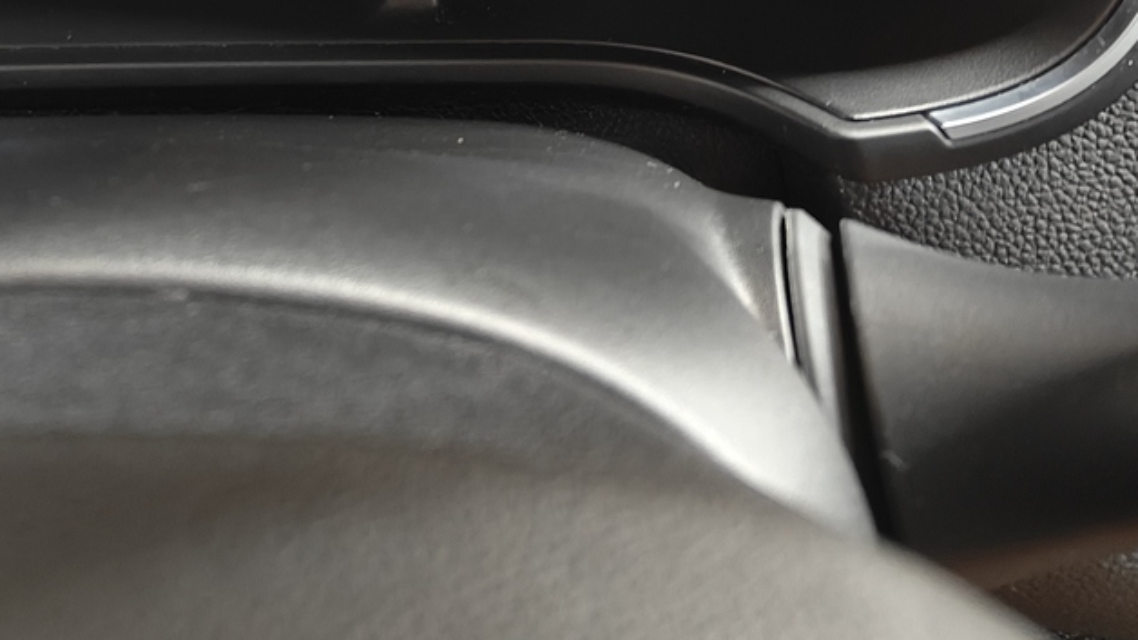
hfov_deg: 32.0
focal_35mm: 60
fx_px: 1810
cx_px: -20
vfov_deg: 18.1
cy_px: -290
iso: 1600
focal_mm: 5.59
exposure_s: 1/20
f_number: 1.8
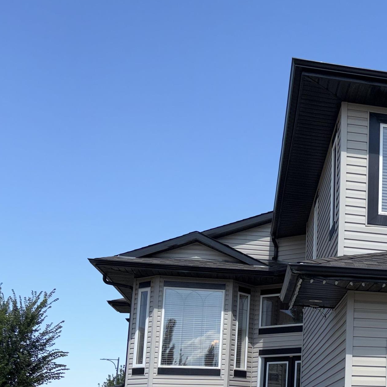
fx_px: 708
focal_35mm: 56
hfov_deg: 27.4
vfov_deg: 29.8
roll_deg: -0.3
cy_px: 310
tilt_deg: +9.6
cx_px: 449
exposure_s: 1/2639
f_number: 1.6
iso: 32
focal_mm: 5.96
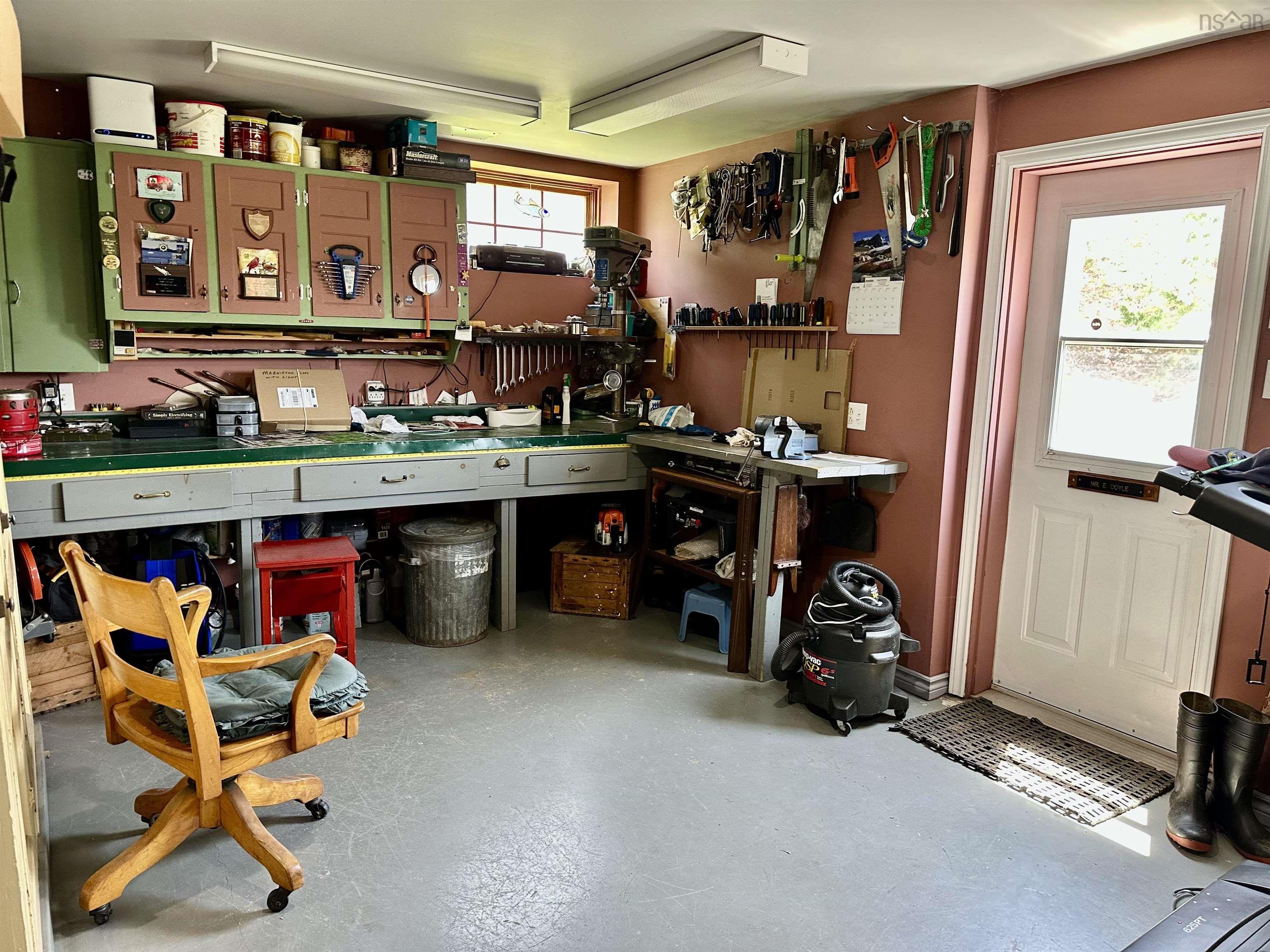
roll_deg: -1.3
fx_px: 881
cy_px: 476
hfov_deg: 71.6
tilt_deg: -9.3
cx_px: 635
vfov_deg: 56.8
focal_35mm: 24
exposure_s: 1/60
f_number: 1.78
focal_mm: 6.86
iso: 200
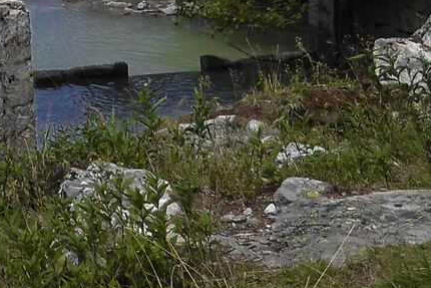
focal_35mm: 201
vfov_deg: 6.6
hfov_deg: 9.8
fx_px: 2407
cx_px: -283
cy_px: -351
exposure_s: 1/800
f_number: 3.8
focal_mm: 24
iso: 100
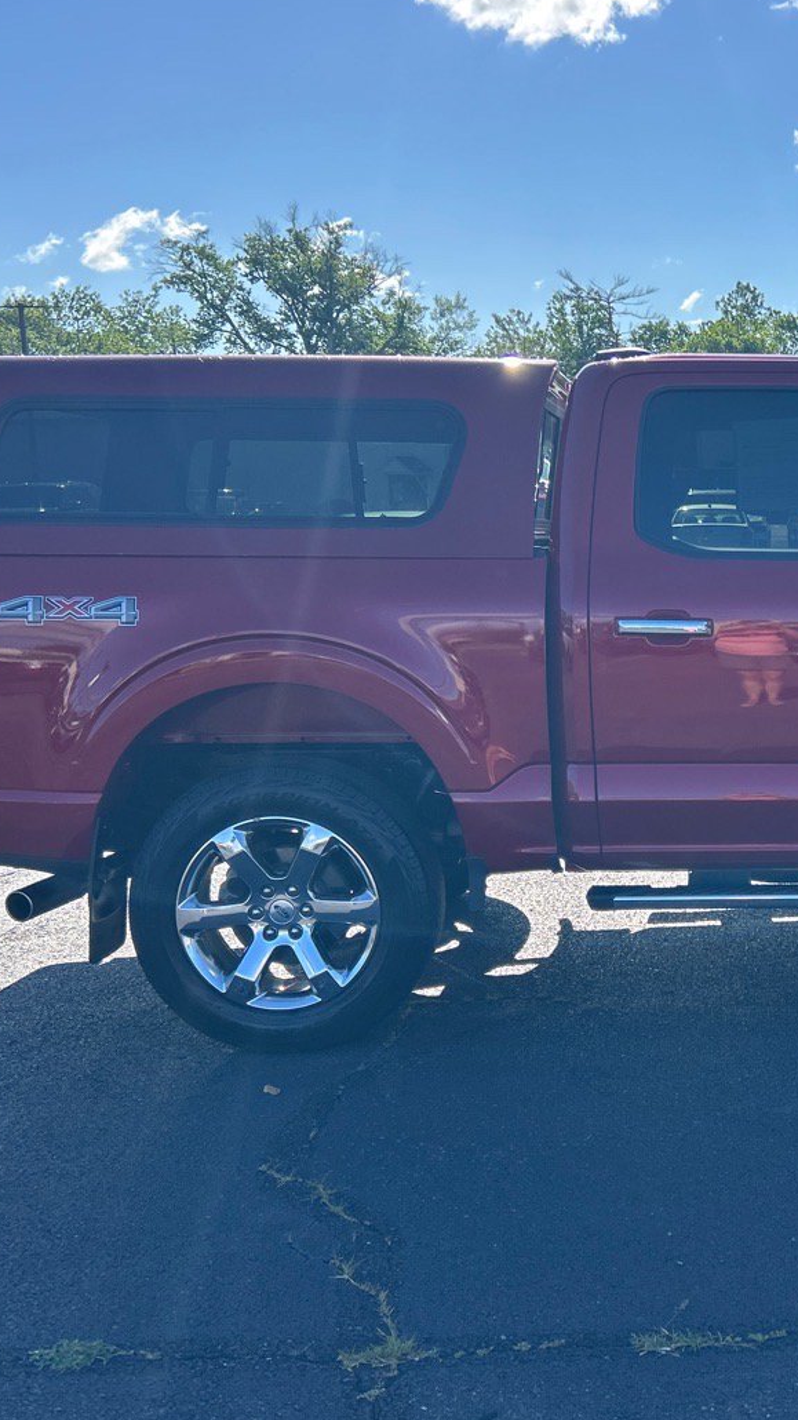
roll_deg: +1.0
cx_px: 861
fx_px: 1656
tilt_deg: -8.2
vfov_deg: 46.4
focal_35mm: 44
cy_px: 696
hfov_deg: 25.3
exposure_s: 1/2252
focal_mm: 5.7
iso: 50
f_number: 1.5
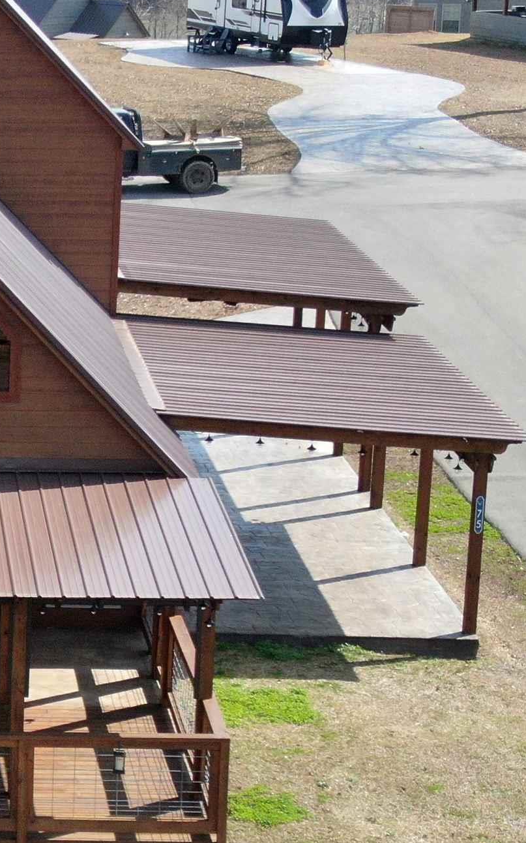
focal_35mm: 121
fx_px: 2777
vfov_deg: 17.2
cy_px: 595
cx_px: -166
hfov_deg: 10.6
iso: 400
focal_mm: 8.6
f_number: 4.2
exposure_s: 1/2000
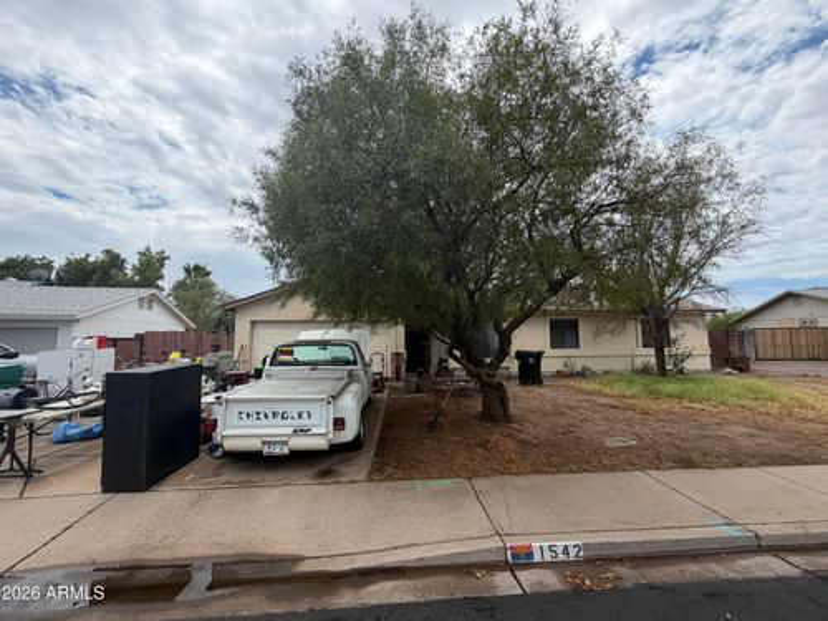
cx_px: 414
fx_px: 335
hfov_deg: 102.1
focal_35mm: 14
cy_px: 310
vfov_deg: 85.7
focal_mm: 2.22
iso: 20
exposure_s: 1/914
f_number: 2.2
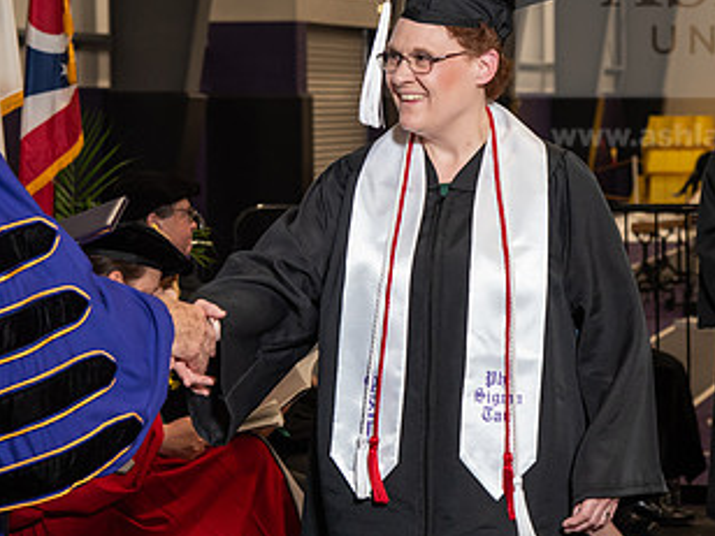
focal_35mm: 136
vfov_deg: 10.9
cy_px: 184
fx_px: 2809
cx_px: 446
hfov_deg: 14.5
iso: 1600
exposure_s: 1/125
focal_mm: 75
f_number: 5.6
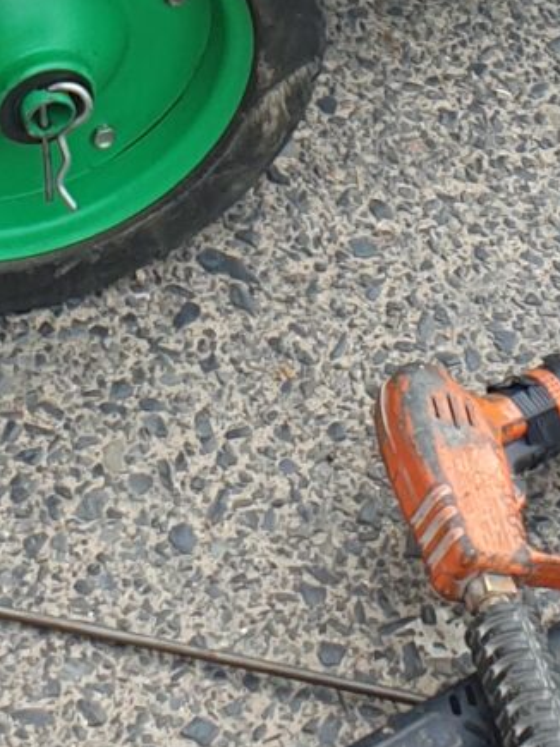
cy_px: -618
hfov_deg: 9.6
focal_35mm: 153
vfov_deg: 11.9
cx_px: 53
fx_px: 3302
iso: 50
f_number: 2.4
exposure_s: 1/149
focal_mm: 4.3
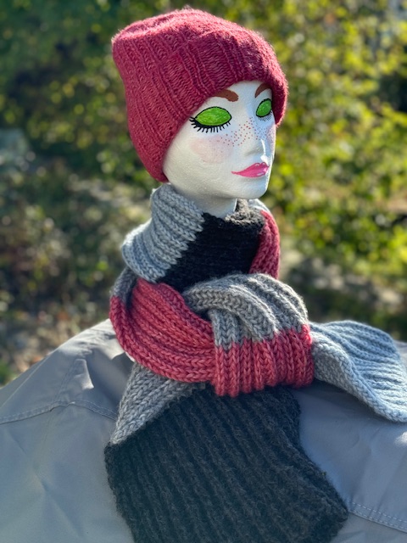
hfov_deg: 30.3
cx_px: 204
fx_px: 752
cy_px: 272
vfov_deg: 39.7
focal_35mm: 48
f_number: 1.78
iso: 64
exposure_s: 1/1818
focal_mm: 6.76
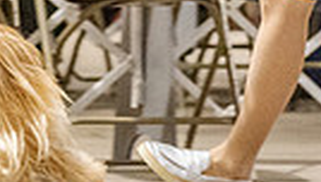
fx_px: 6371
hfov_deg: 2.9
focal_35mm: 747
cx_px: -206
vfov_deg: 1.6
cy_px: -163
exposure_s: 1/400
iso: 6400
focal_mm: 142
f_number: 3.2
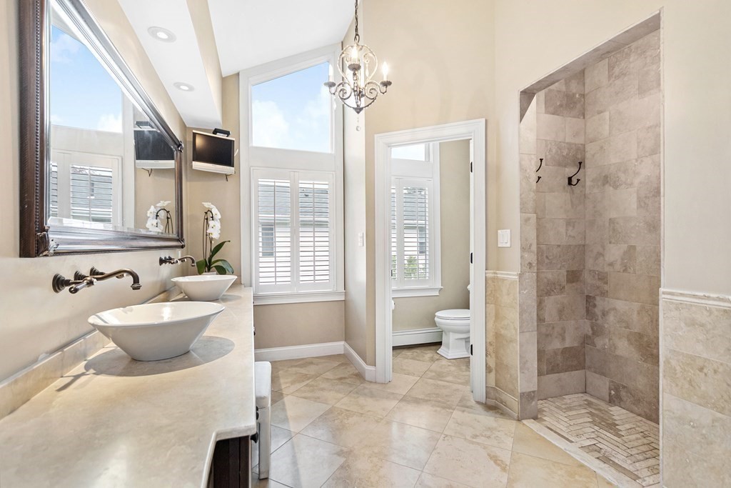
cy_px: 244
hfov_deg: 96.7
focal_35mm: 16
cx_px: 366
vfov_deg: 73.8
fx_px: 325
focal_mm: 11
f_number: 3.5
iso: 400
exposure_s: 1/80
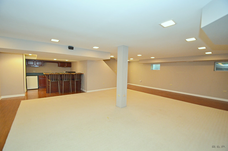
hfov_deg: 100.5
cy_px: 76
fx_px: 95
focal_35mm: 15
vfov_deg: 77.1
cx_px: 114
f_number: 4
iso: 1600
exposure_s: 1/60
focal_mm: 10
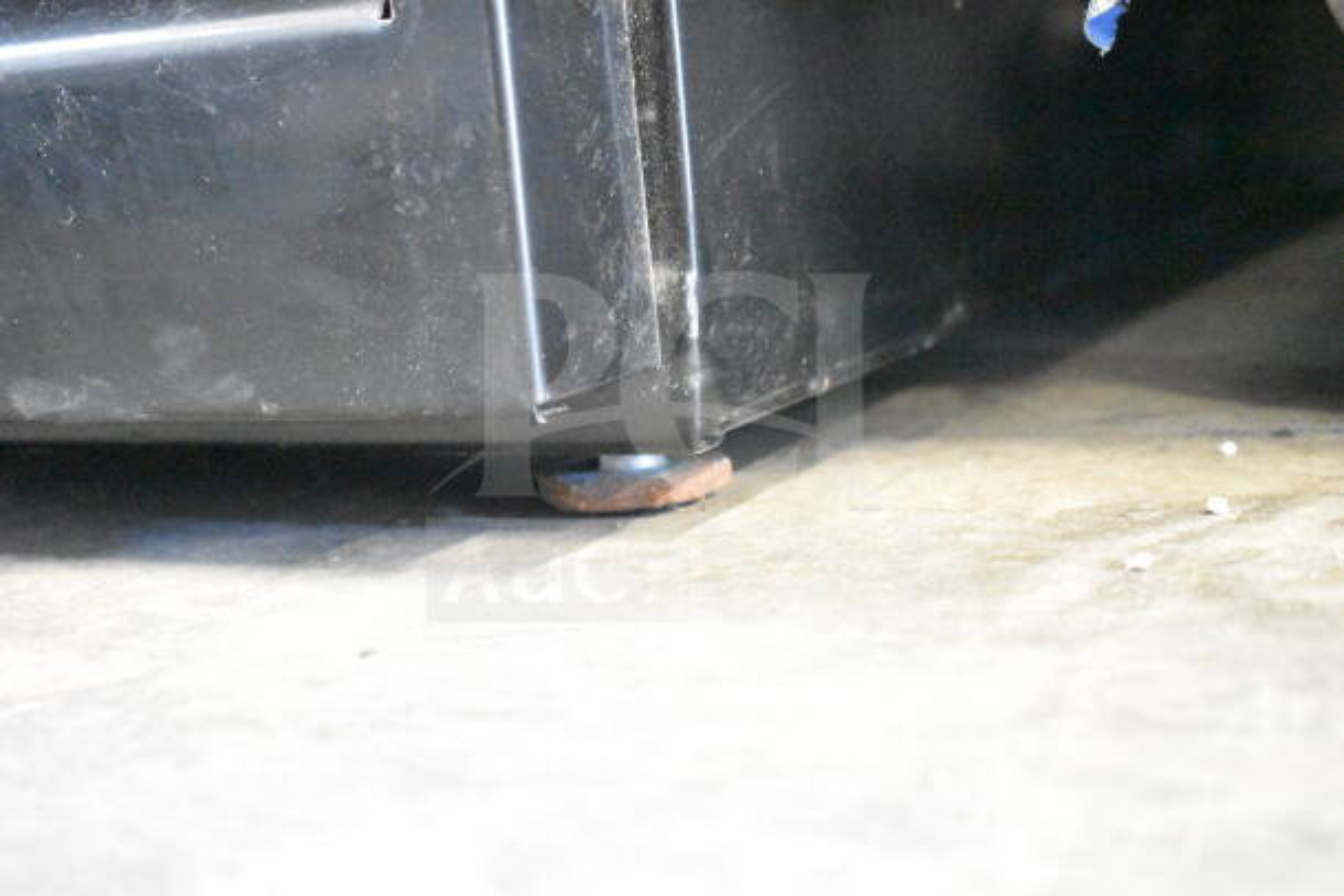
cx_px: 672
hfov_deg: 35.0
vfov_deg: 23.8
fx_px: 2128
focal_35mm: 57
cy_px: 448
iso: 25600
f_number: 4.8
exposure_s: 1/20
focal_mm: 38
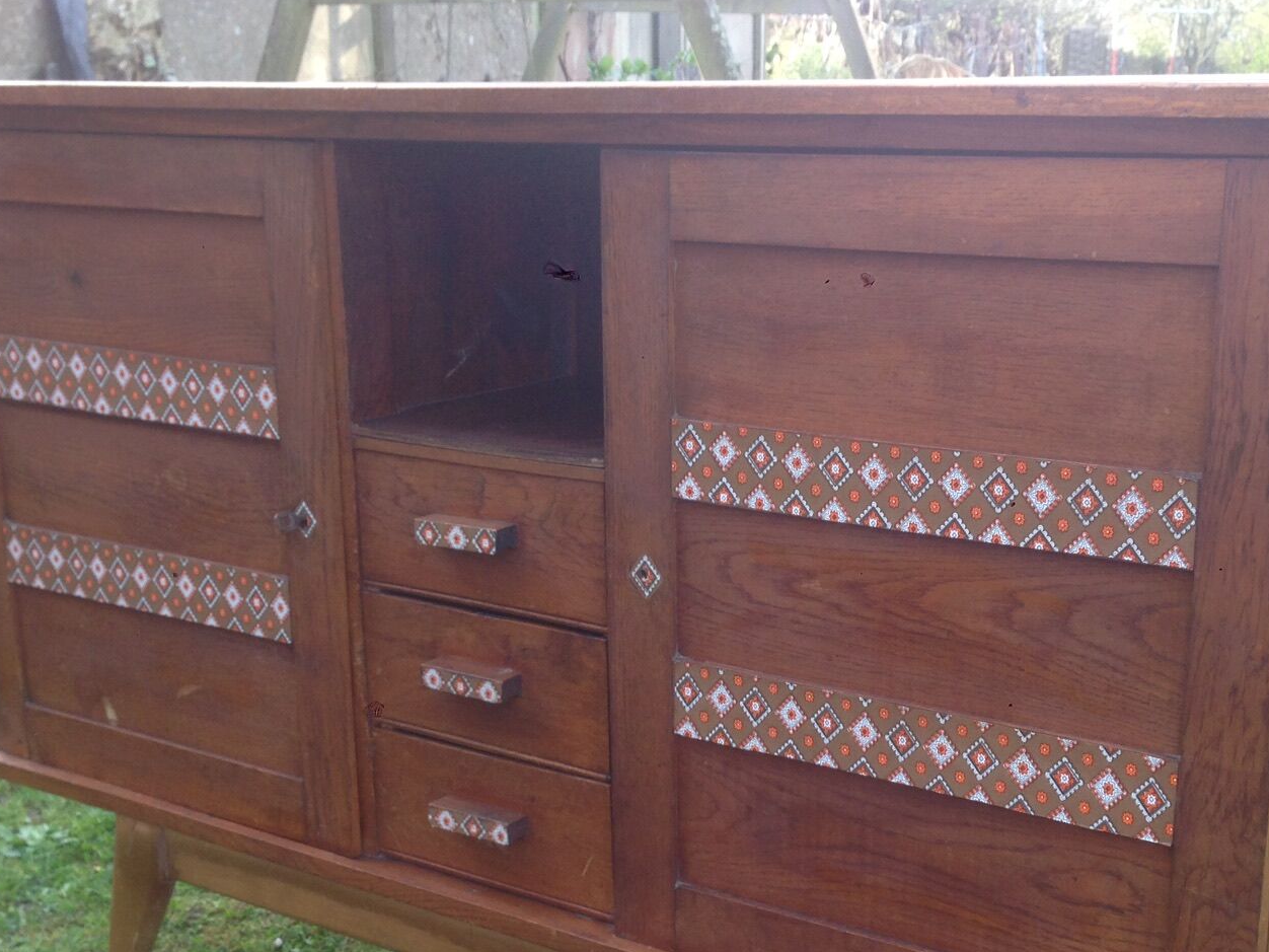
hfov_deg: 35.5
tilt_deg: -21.0
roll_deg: +0.3
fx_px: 1980
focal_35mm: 54
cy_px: 678
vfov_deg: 26.8
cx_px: 684
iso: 50
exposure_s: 1/60
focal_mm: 4.12
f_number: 2.4
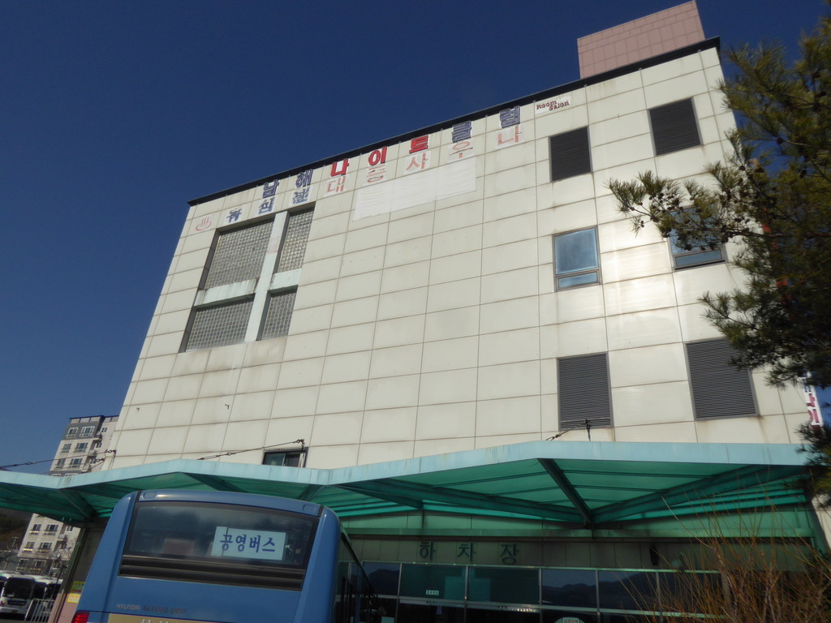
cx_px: 416
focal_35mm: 24
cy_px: 312
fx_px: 576
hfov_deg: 71.6
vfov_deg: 56.8
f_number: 5
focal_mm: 4.3
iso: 100
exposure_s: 1/2000
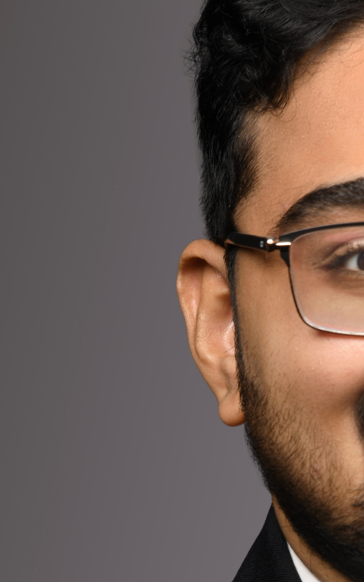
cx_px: 428
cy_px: 625
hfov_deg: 3.4
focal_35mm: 386
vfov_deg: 5.4
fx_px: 6127
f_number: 11
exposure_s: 1/125
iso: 64
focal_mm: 120
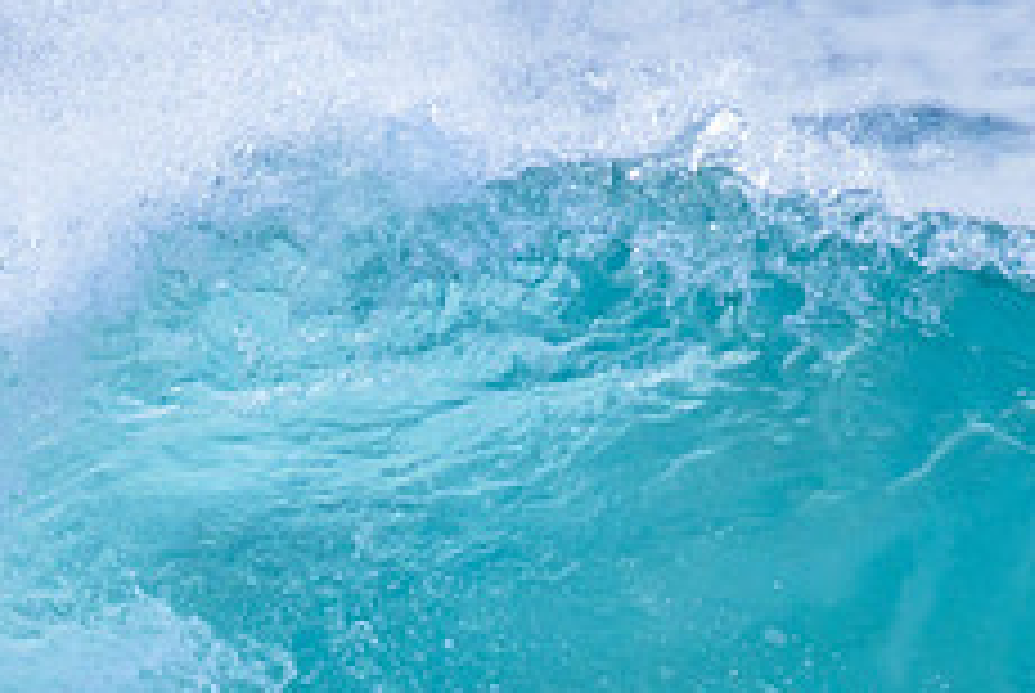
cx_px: 351
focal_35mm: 2014
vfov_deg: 0.7
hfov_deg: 1.0
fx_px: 57976
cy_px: 821
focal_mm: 800
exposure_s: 1/2000
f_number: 11
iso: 2500
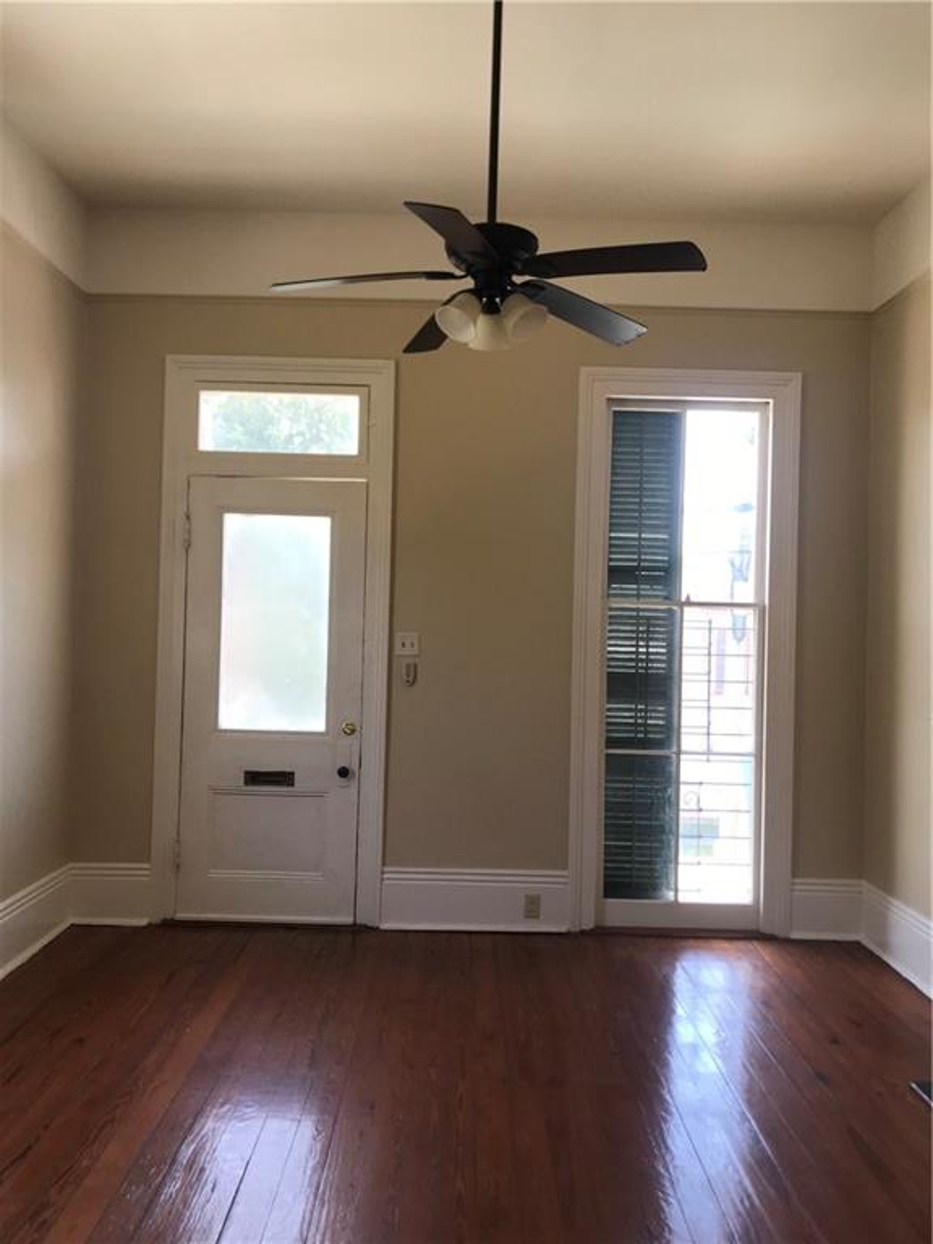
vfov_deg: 63.4
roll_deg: -1.8
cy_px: 622
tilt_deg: +1.2
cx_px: 466
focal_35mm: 28
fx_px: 1006
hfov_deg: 49.7
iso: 20
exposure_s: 1/90
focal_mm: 3.99
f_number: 1.8
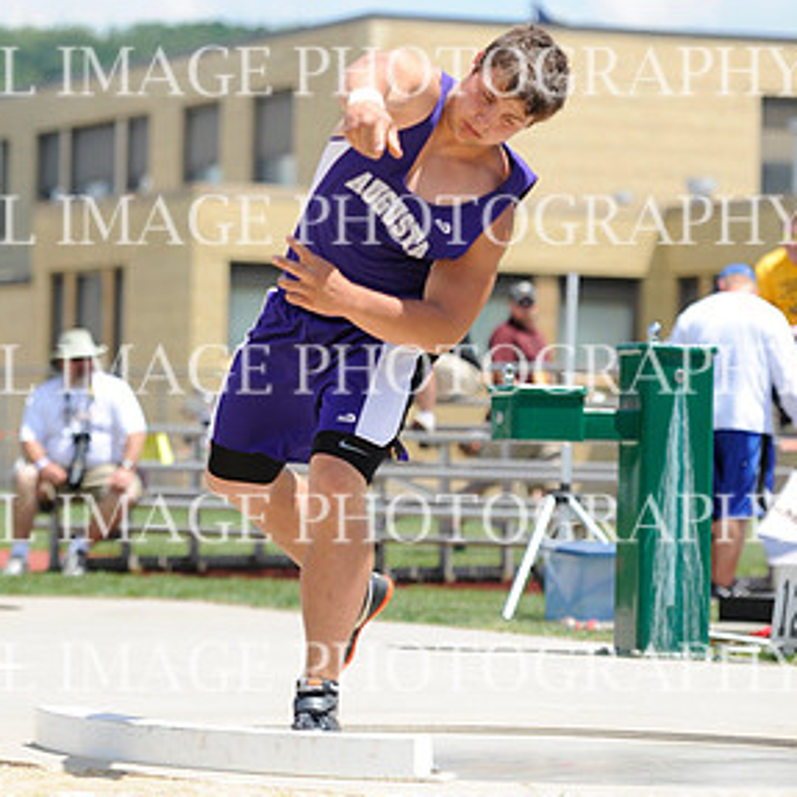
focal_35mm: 189
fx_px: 4923
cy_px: 144
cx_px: 275
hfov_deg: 9.2
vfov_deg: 9.2
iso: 250
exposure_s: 1/2500
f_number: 2.8
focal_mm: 110
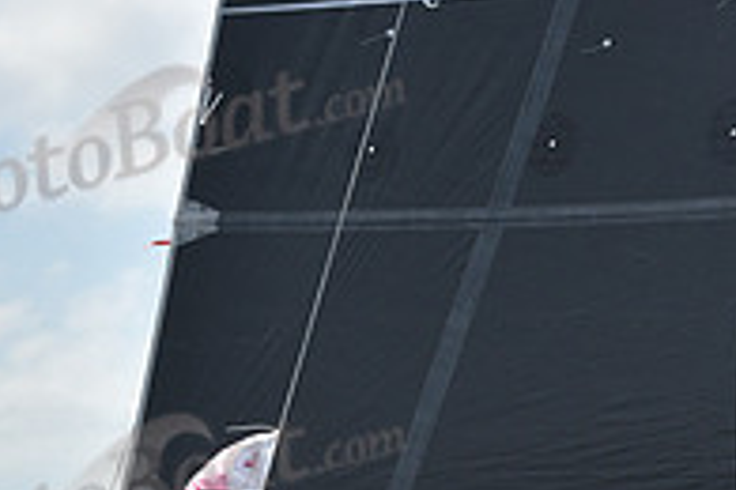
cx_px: 604
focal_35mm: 297
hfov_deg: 6.9
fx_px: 6072
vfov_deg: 4.6
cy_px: 635
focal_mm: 100
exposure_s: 1/1600
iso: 250
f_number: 7.1
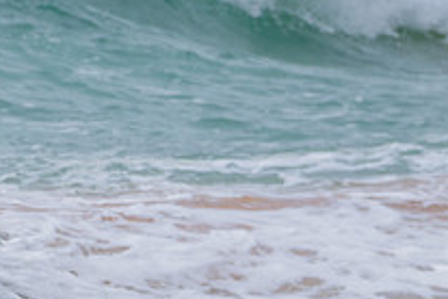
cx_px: 501
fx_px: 21353
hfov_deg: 1.2
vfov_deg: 0.8
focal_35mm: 1716
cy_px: 290
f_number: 5.6
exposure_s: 1/2000
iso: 400
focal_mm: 500
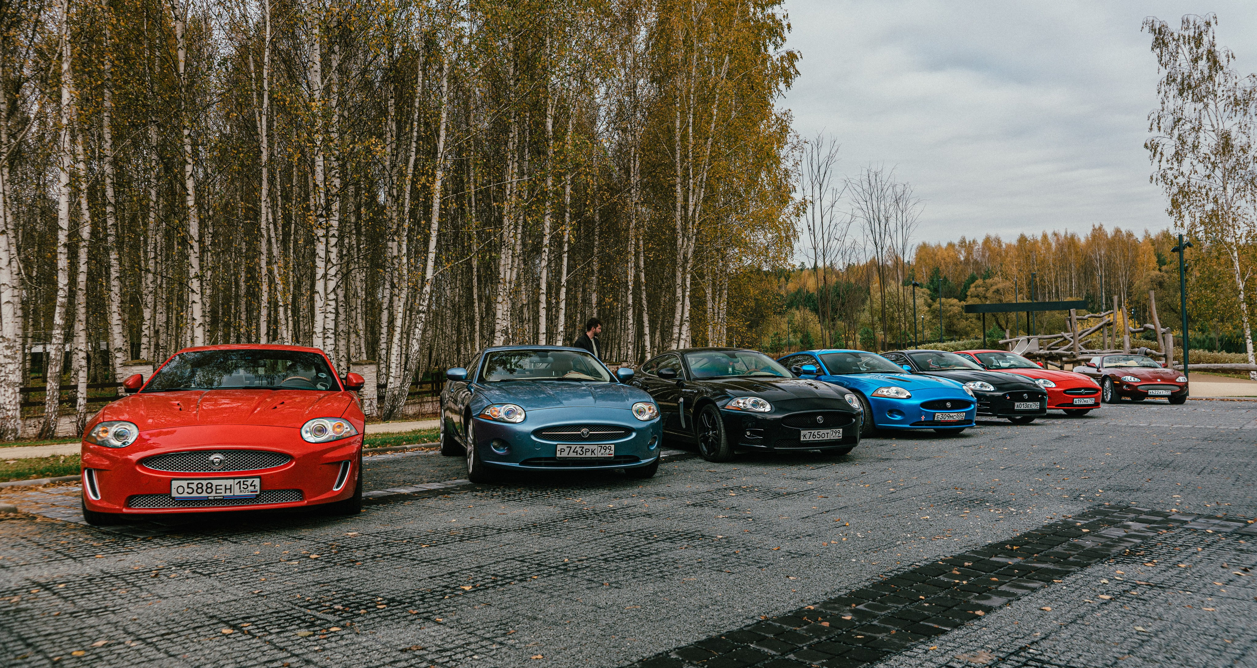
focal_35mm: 27
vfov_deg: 41.8
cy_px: 317
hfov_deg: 71.4
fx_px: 874
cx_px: 648
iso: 125
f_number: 4.5
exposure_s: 1/160
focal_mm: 24
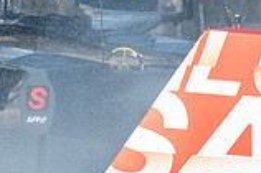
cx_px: -38
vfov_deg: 0.6
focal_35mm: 2316
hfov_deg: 0.9
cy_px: -44
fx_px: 16773
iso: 500
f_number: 5.6
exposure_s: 1/2500
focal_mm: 420
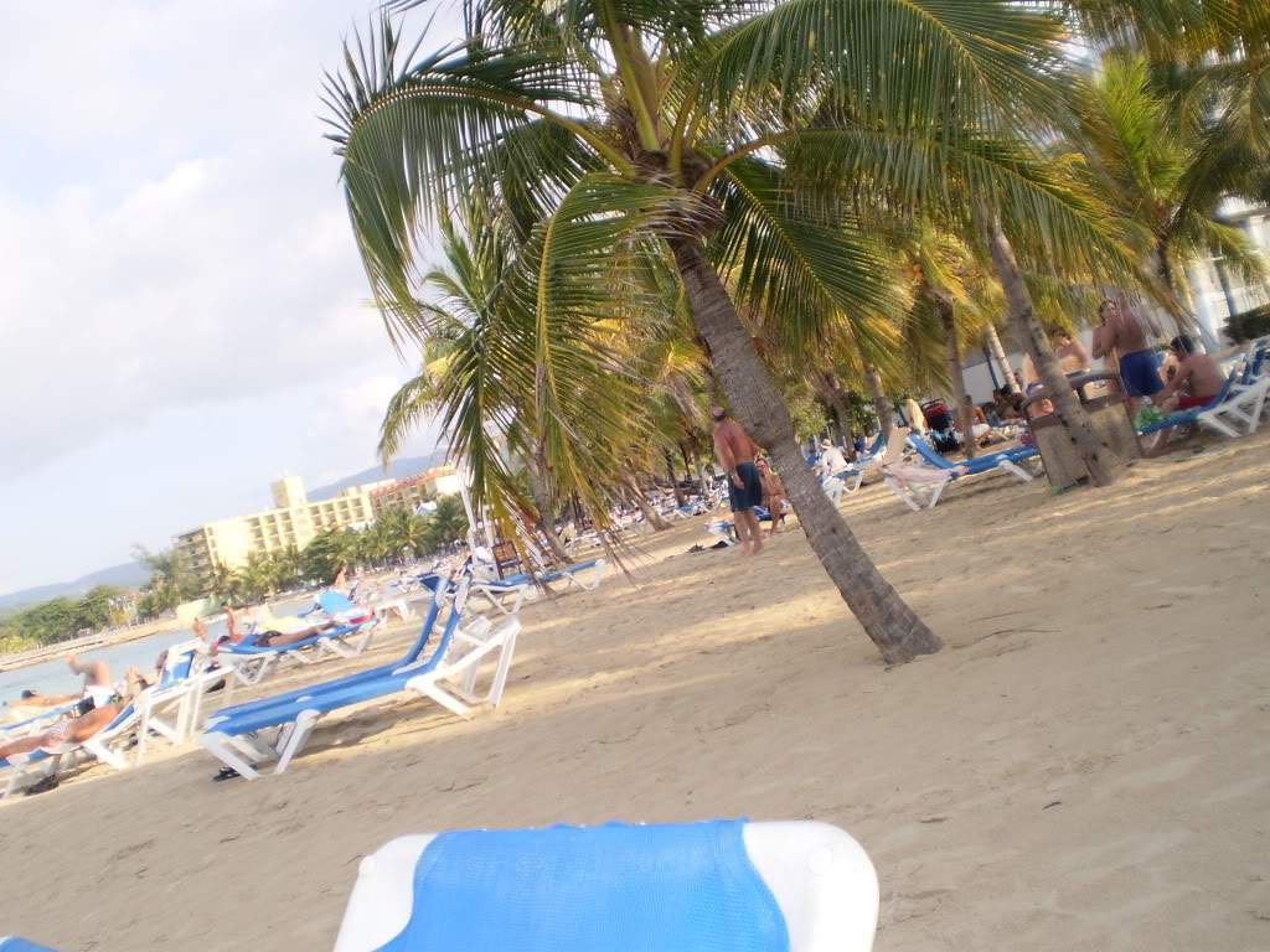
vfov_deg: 39.7
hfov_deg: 51.4
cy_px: 476
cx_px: 635
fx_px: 1321
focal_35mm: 36
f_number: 3.1
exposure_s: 1/500
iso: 64
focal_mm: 6.3
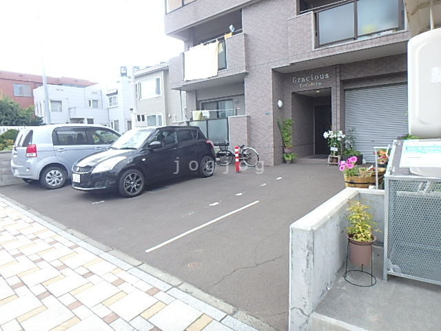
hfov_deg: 79.0
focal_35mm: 21
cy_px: 166
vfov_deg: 63.4
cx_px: 220
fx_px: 268
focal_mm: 3.7
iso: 125
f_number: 3.5
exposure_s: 1/160
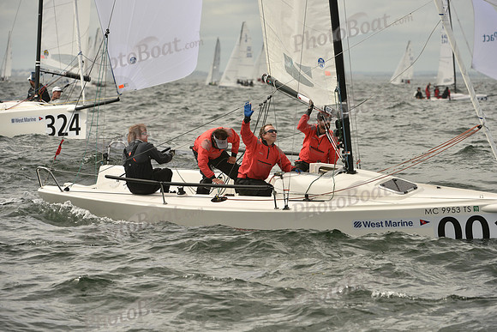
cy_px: 166
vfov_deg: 5.1
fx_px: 3728
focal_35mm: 270
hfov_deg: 7.6
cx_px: 248
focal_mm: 270
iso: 320
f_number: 8
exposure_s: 1/1250
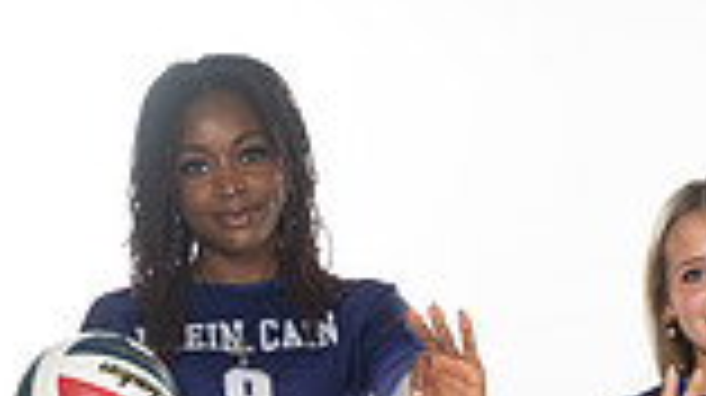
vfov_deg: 6.6
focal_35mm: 174
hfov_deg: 12.3
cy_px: 922
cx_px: 544
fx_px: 3255
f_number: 7.1
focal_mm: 58
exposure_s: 1/320
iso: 800
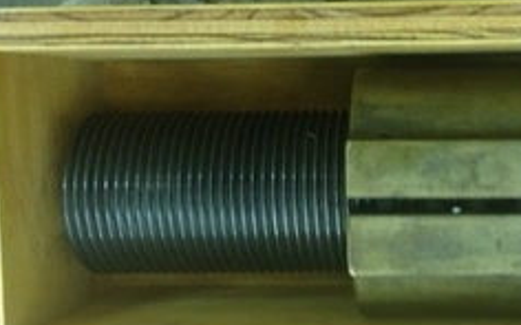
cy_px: 159
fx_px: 894
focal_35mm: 63
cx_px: 386
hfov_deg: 31.9
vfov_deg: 20.6
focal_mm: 4.28
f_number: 2.4
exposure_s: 1/20
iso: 160
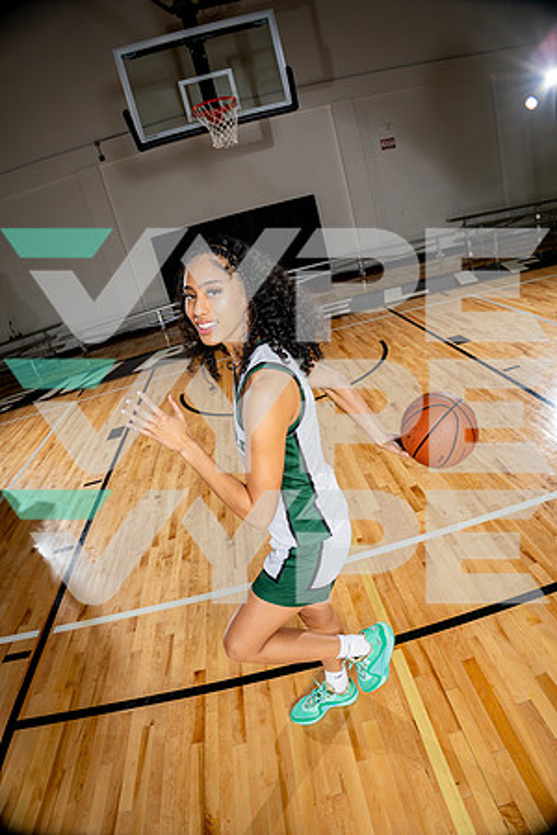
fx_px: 464
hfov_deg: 61.9
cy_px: 418
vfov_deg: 84.0
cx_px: 278
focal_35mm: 20
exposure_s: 1/250
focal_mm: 20
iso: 200
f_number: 5.6
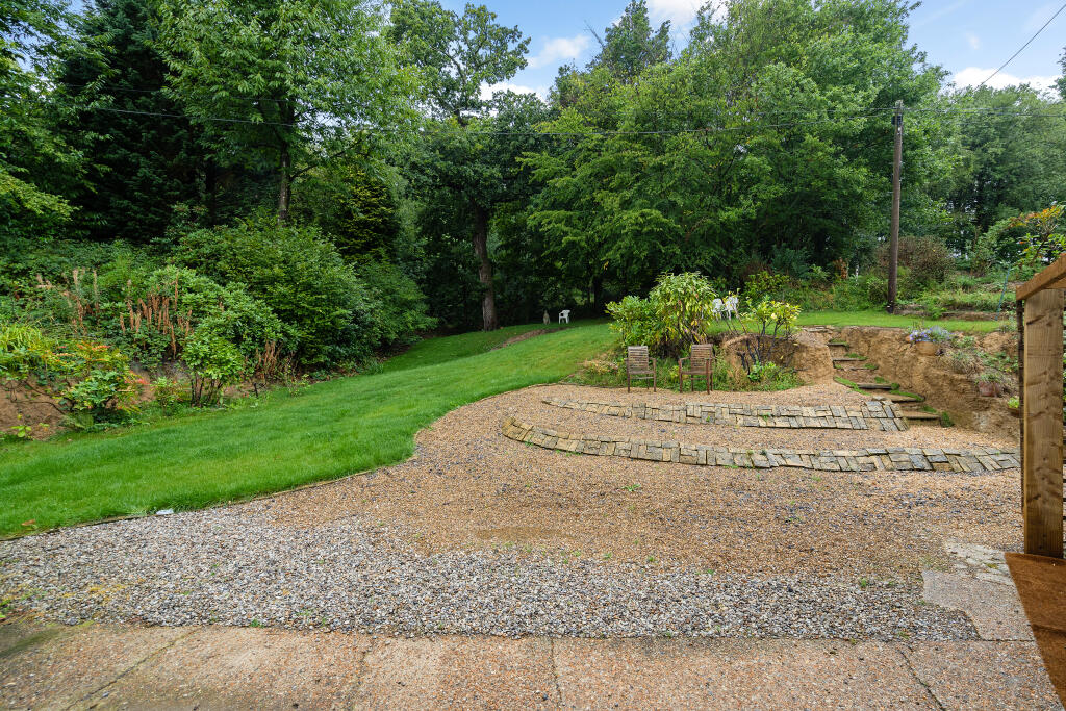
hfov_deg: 96.7
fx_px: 474
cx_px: 533
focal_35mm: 16
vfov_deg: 73.8
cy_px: 356
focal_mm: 16
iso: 320
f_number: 8
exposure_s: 1/60
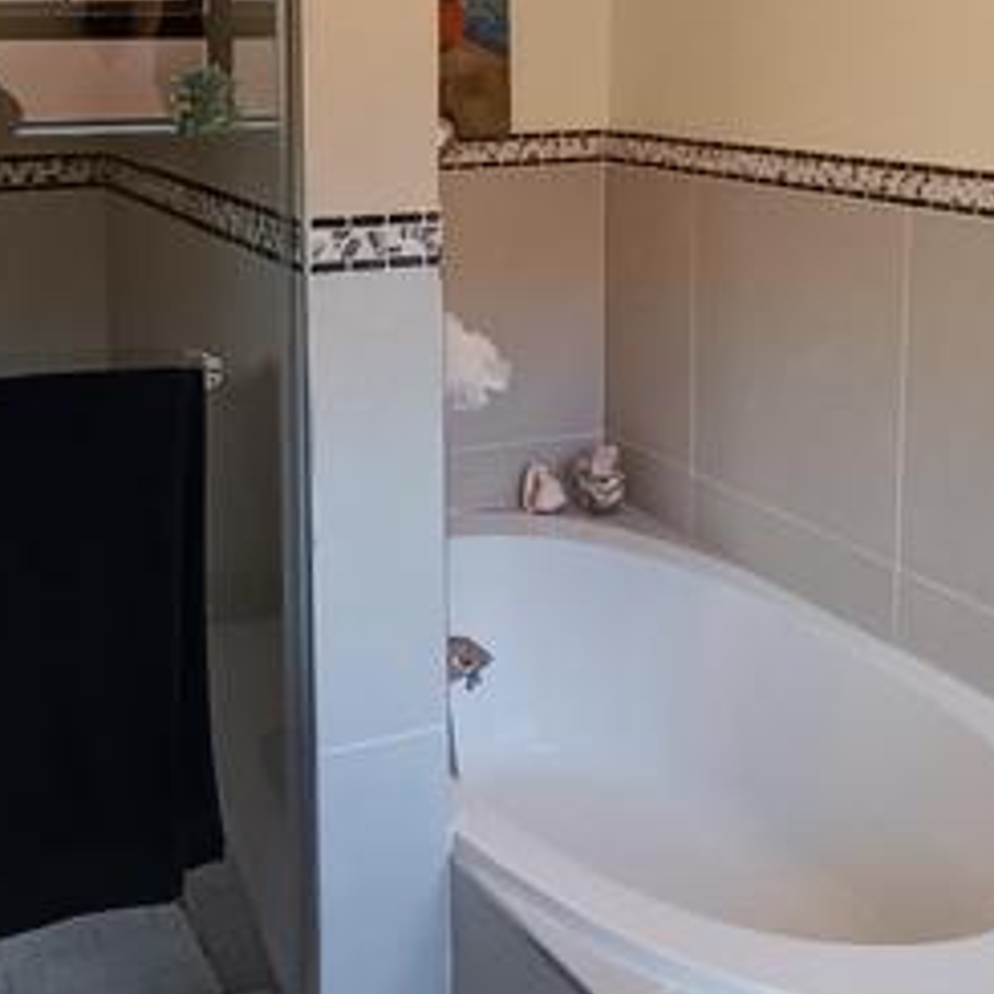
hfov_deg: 34.6
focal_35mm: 49
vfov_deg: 34.0
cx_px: 398
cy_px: 264
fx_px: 1592
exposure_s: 1/50
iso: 439
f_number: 2.2
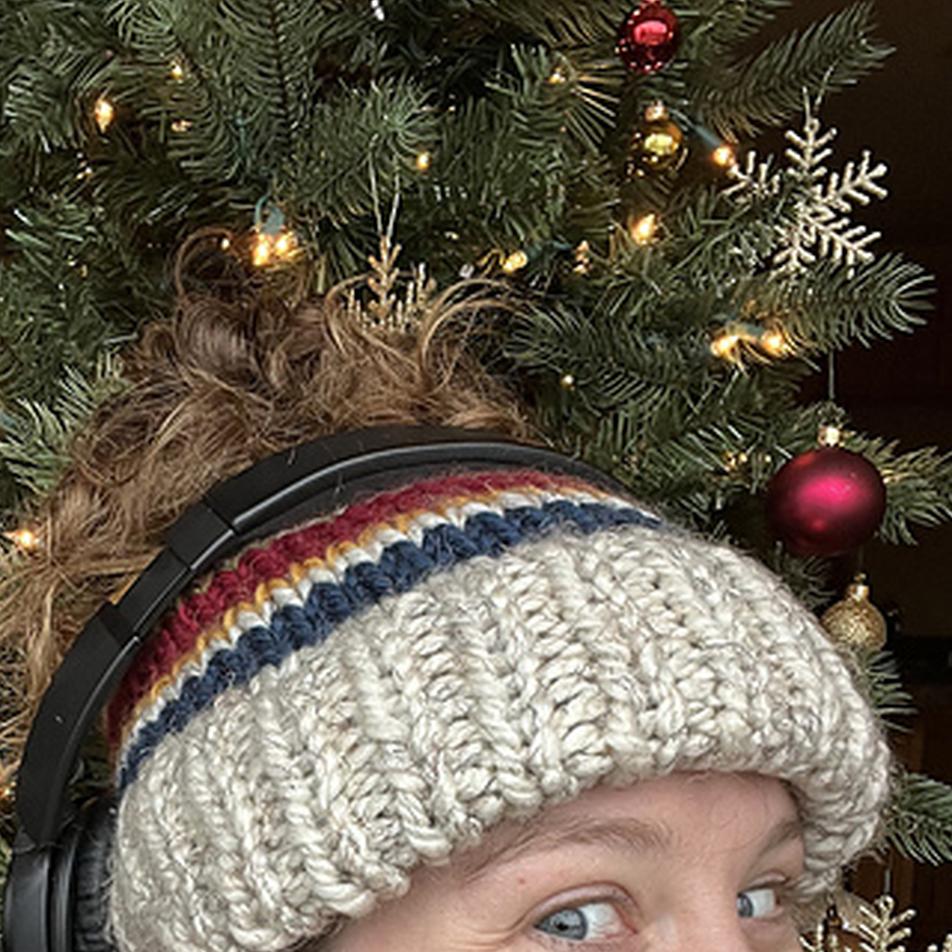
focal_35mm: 53
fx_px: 1649
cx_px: 247
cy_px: 860
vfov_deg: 30.7
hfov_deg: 31.7
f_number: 2.2
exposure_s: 1/60
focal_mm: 2.71
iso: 64
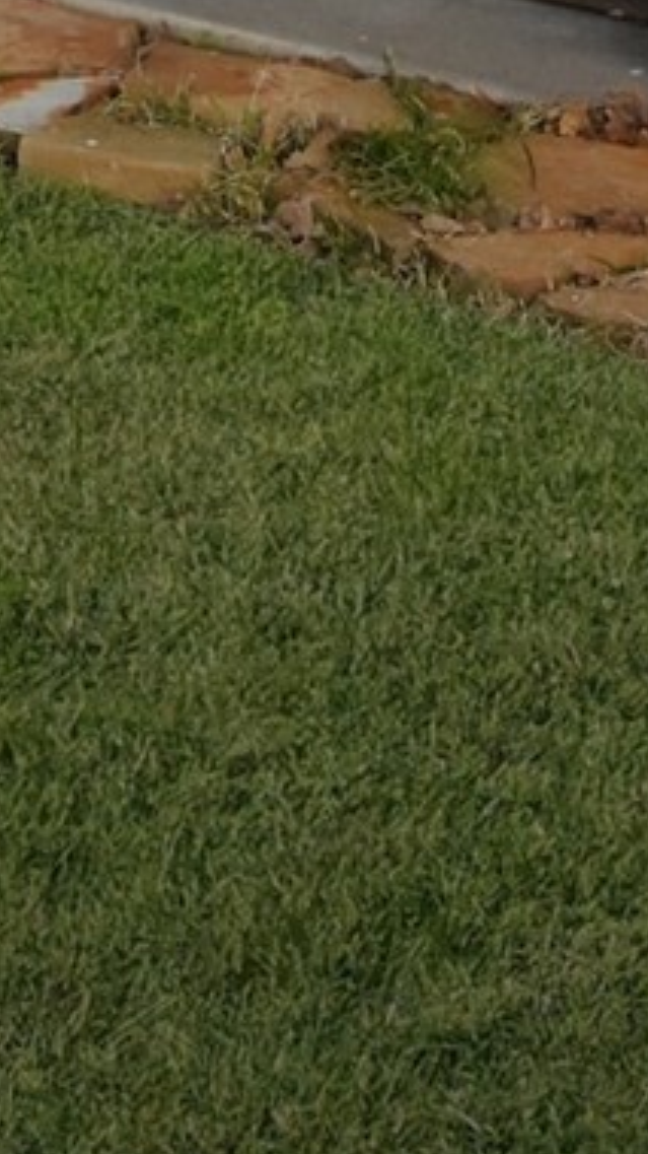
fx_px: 2751
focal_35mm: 90
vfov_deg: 18.9
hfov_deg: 12.8
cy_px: -843
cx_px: -316
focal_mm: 10
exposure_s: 1/50
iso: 400
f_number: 8
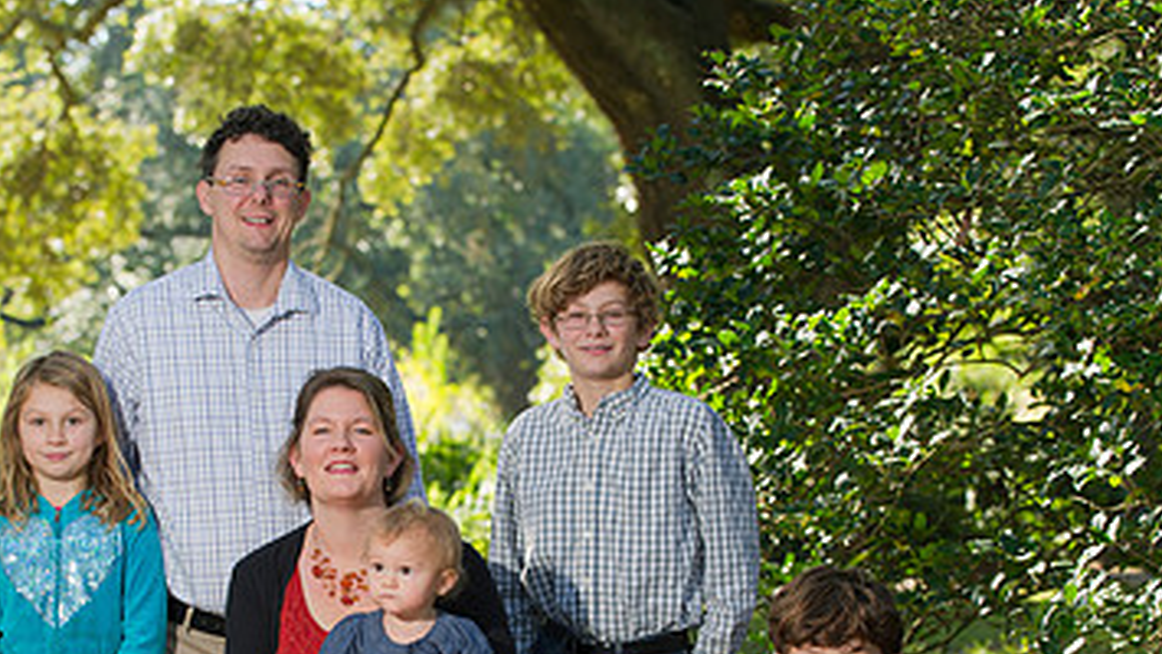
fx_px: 4747
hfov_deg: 13.9
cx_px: 442
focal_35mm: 154
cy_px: 572
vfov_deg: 7.9
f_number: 4
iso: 320
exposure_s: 1/160
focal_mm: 90
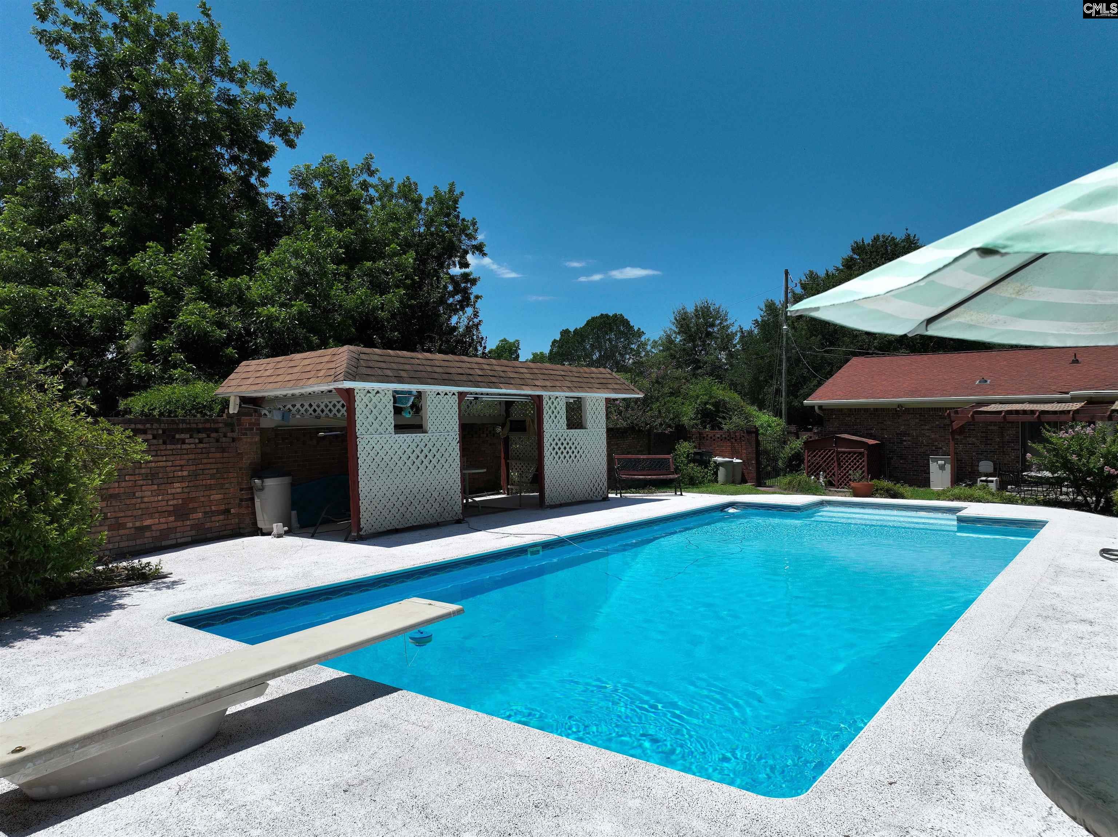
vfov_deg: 56.8
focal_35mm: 24
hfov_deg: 71.6
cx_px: 559
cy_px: 418
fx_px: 775
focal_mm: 12.29
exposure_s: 1/5000
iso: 130
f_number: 2.8
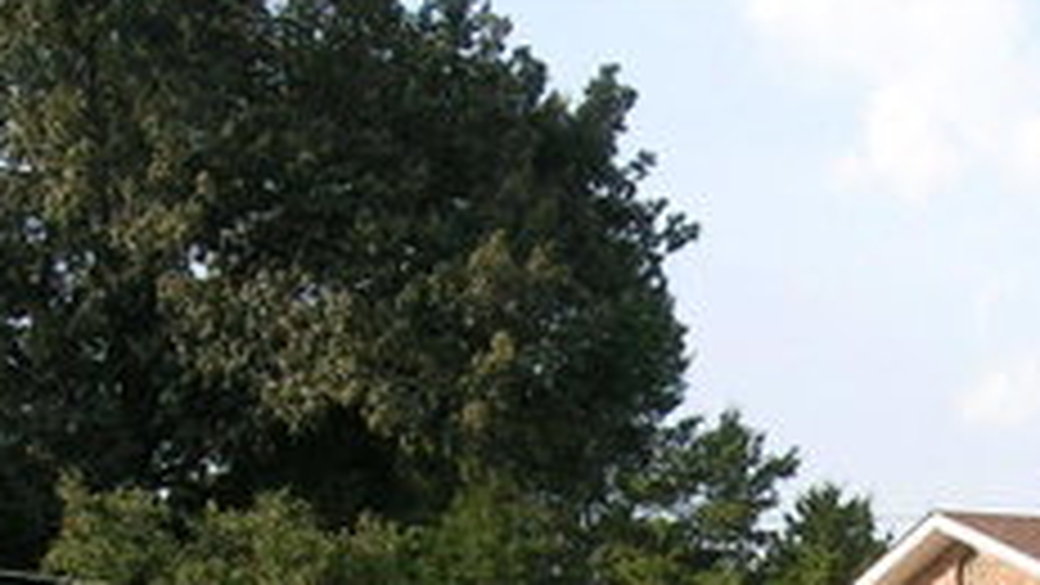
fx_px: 3199
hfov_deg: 18.1
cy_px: 842
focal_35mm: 116
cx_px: 999
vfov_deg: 10.2
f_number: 5.3
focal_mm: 7.3
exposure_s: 1/194
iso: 50
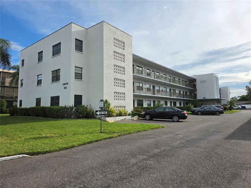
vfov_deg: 58.9
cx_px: 126
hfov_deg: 73.9
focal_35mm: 23
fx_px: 167
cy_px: 94
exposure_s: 1/6920
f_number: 1.8
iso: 80
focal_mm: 5.4
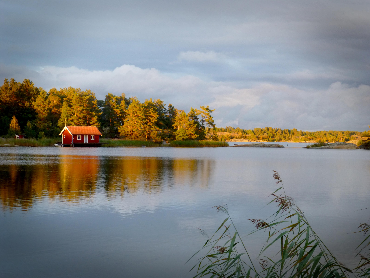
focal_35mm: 70
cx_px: 185
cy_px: 139
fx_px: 748
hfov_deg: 27.8
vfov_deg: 21.0
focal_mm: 12.5
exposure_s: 1/60
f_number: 5
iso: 200
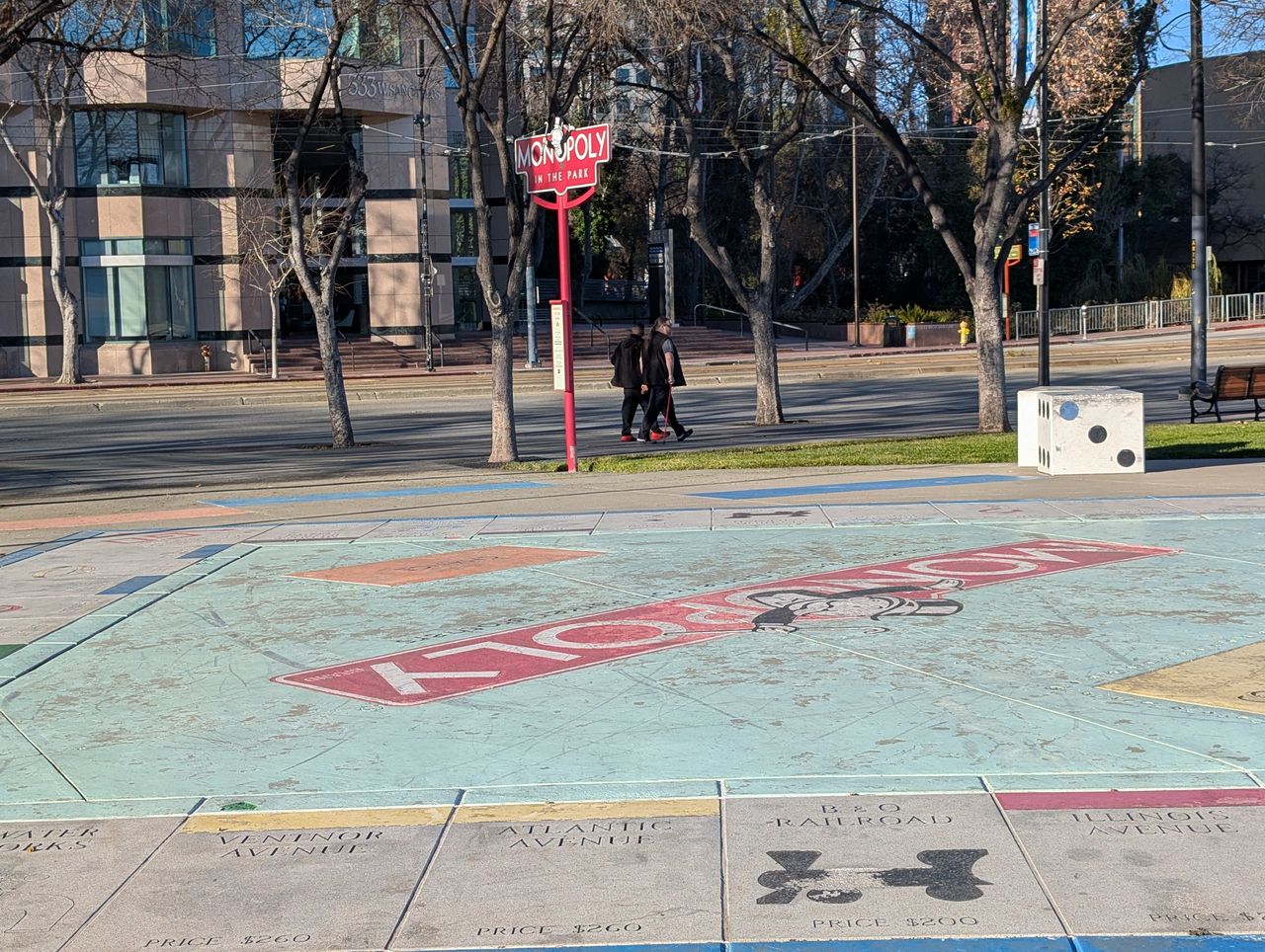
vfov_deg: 29.8
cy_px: 476
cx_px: 632
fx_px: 1793
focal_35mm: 49
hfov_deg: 38.9
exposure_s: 1/1311
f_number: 1.68
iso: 21
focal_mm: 6.9
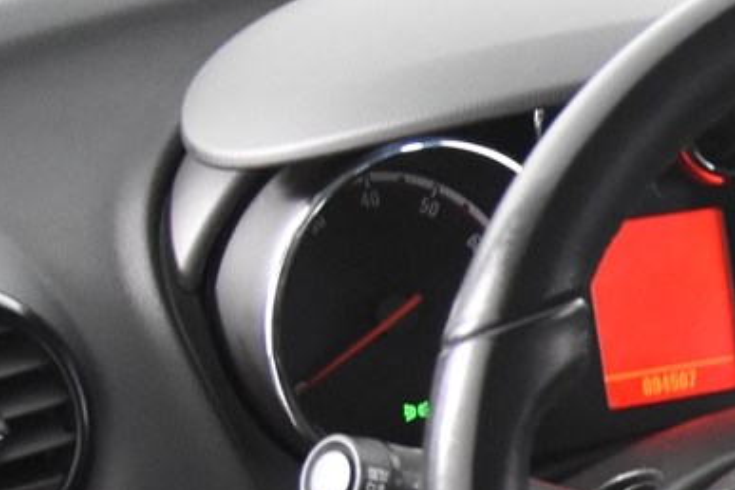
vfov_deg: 9.0
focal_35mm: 149
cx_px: 1238
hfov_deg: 12.8
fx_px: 3042
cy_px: 699
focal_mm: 20
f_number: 2.8
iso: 2200
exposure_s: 1/30
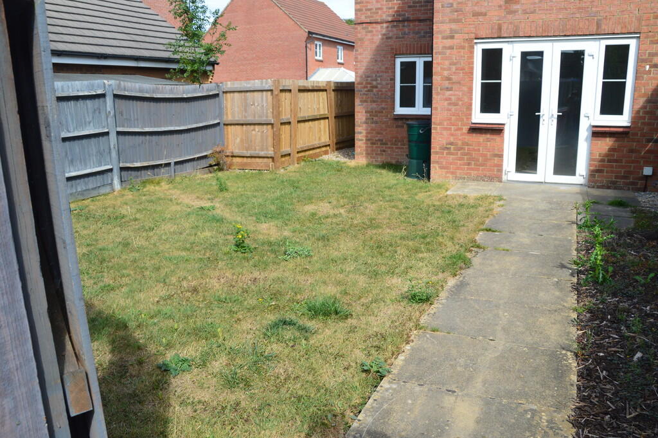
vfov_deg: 45.6
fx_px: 520
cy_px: 219
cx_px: 329
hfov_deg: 64.6
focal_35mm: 28
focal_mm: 19
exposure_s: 1/320
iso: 400
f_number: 10
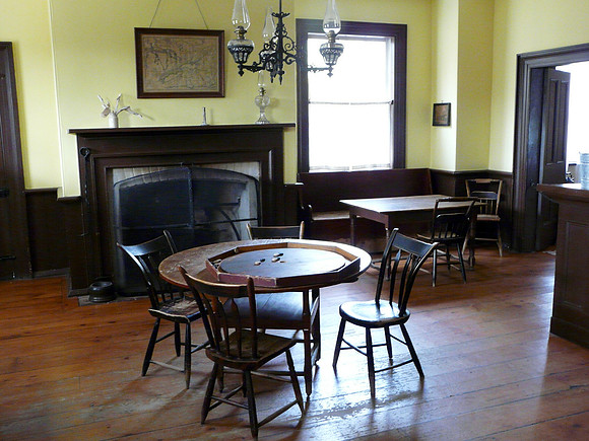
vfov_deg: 40.7
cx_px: 294
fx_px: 596
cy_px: 220
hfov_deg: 52.6
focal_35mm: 35
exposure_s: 1/13
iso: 400
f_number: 2.8
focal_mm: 5.7
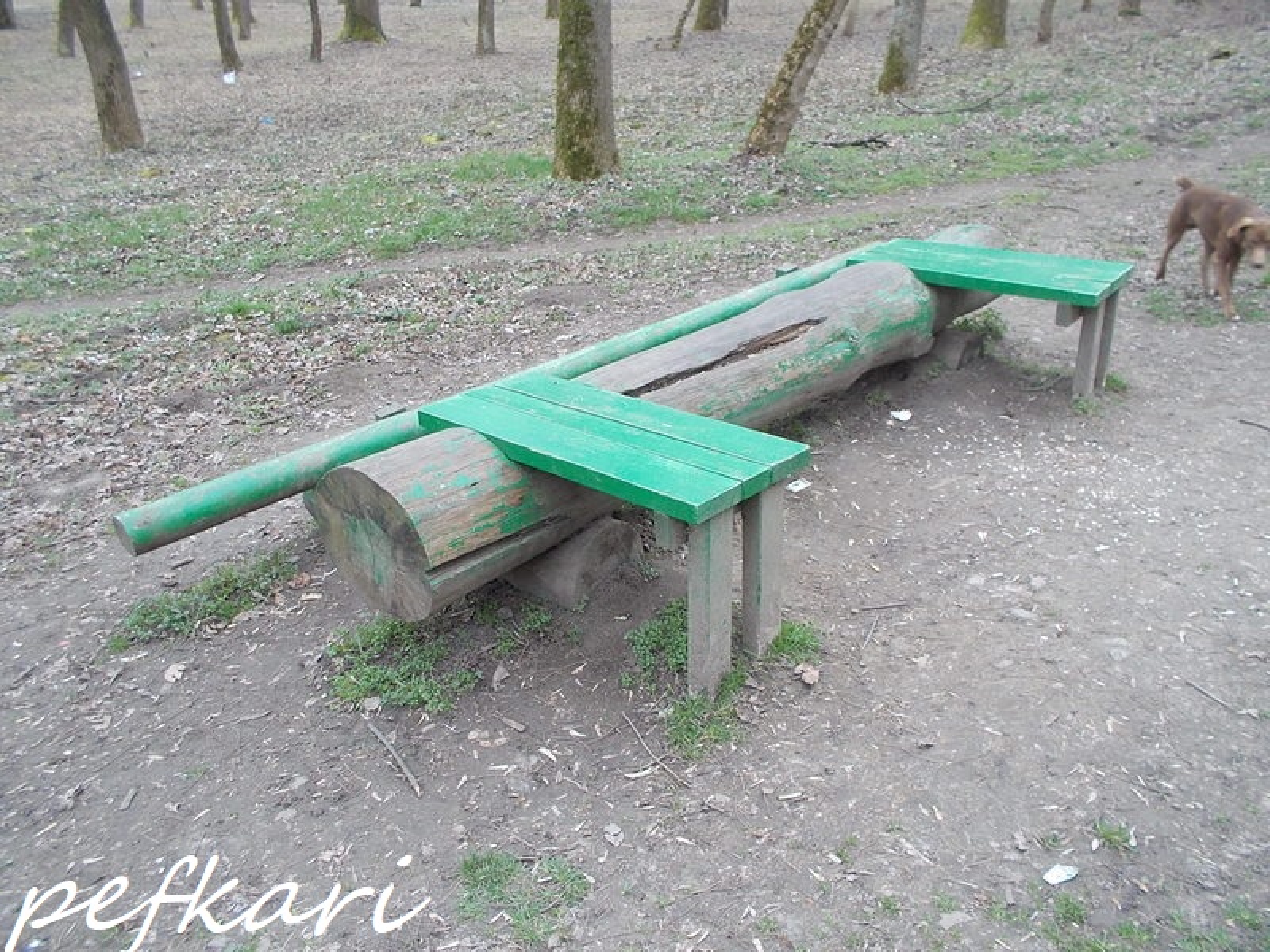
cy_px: 476
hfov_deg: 61.7
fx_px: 1064
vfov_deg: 48.2
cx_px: 635
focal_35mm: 29
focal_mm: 4.1
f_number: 3.3
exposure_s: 1/50
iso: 80
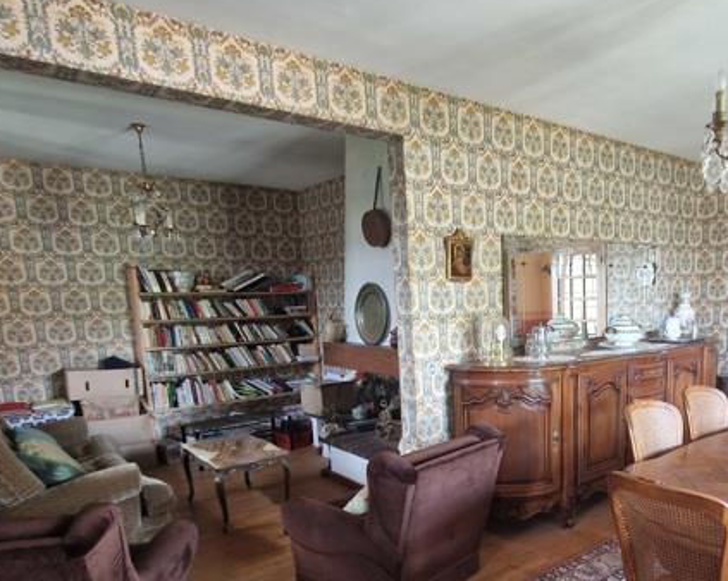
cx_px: 511
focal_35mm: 24
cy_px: 382
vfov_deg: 57.6
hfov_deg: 67.4
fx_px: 517
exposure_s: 1/33
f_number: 2.2
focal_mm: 2.2
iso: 500
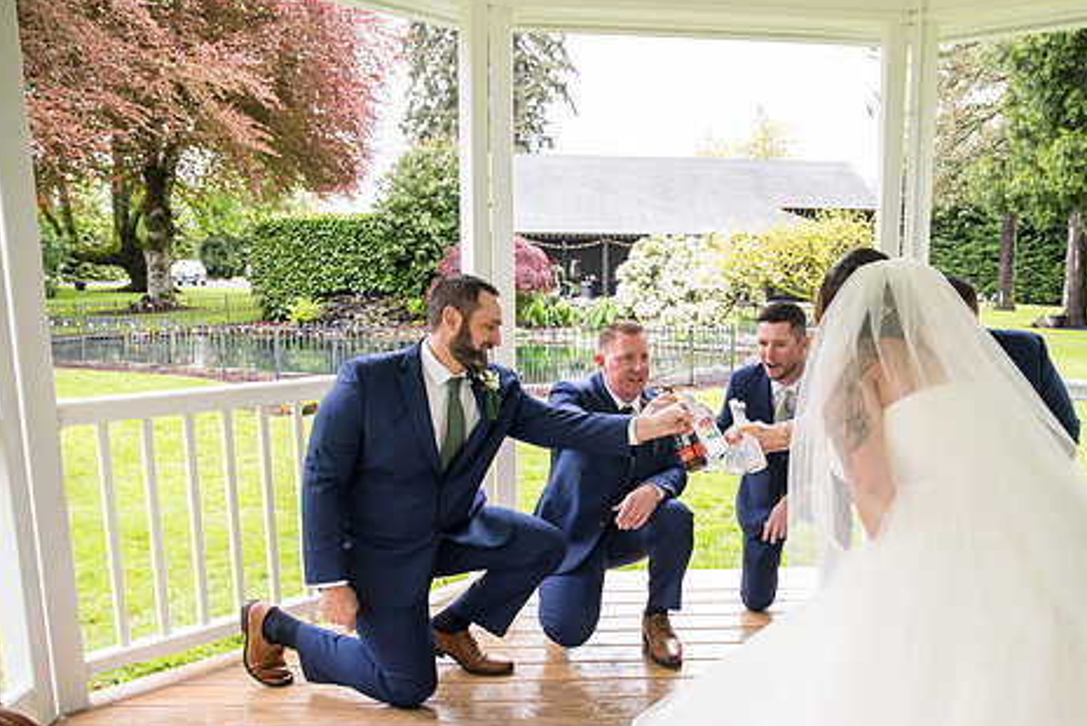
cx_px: 661
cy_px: 441
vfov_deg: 43.4
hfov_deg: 61.3
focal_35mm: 30
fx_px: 906
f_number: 4
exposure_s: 1/400
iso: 1600
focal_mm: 24
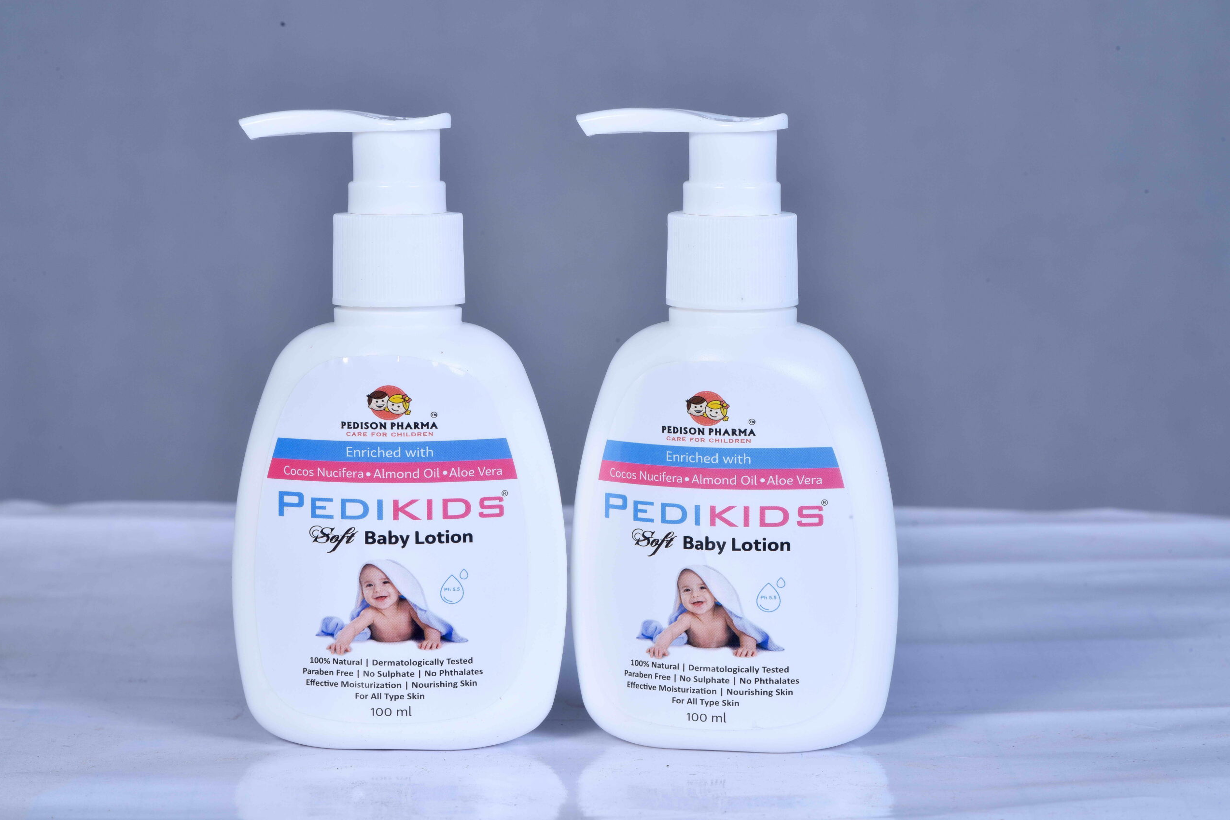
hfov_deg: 10.2
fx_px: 6867
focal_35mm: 201
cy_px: 409
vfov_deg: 6.8
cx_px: 616
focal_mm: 200
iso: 100
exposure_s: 1/180
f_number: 22
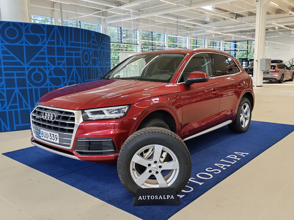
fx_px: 280
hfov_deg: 55.4
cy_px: 110
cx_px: 147
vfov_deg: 42.9
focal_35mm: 33
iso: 233
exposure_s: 1/100
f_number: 1.9
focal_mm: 6.12
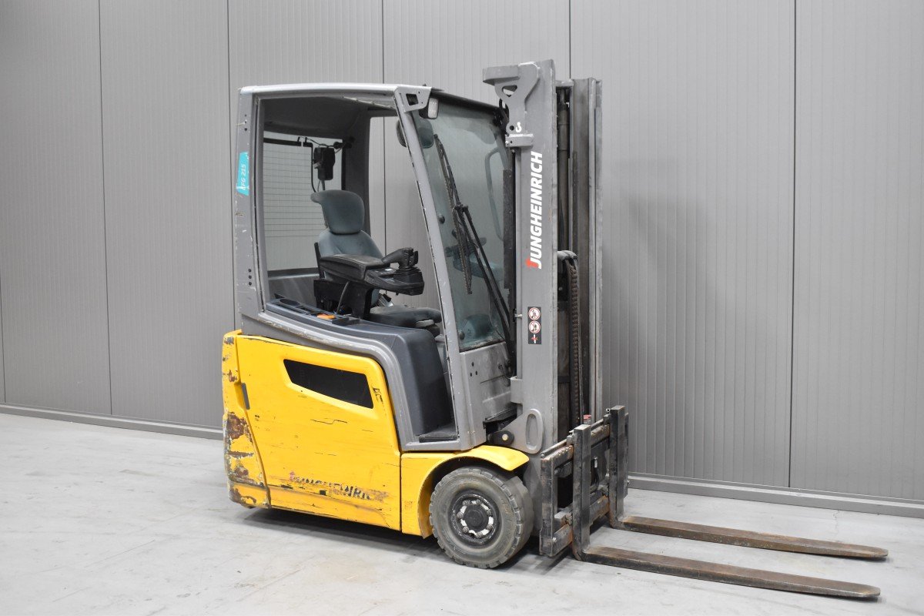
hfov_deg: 53.1
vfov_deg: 36.9
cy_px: 308
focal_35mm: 36
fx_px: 924
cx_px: 462
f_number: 5
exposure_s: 1/30
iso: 1600
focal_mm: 24
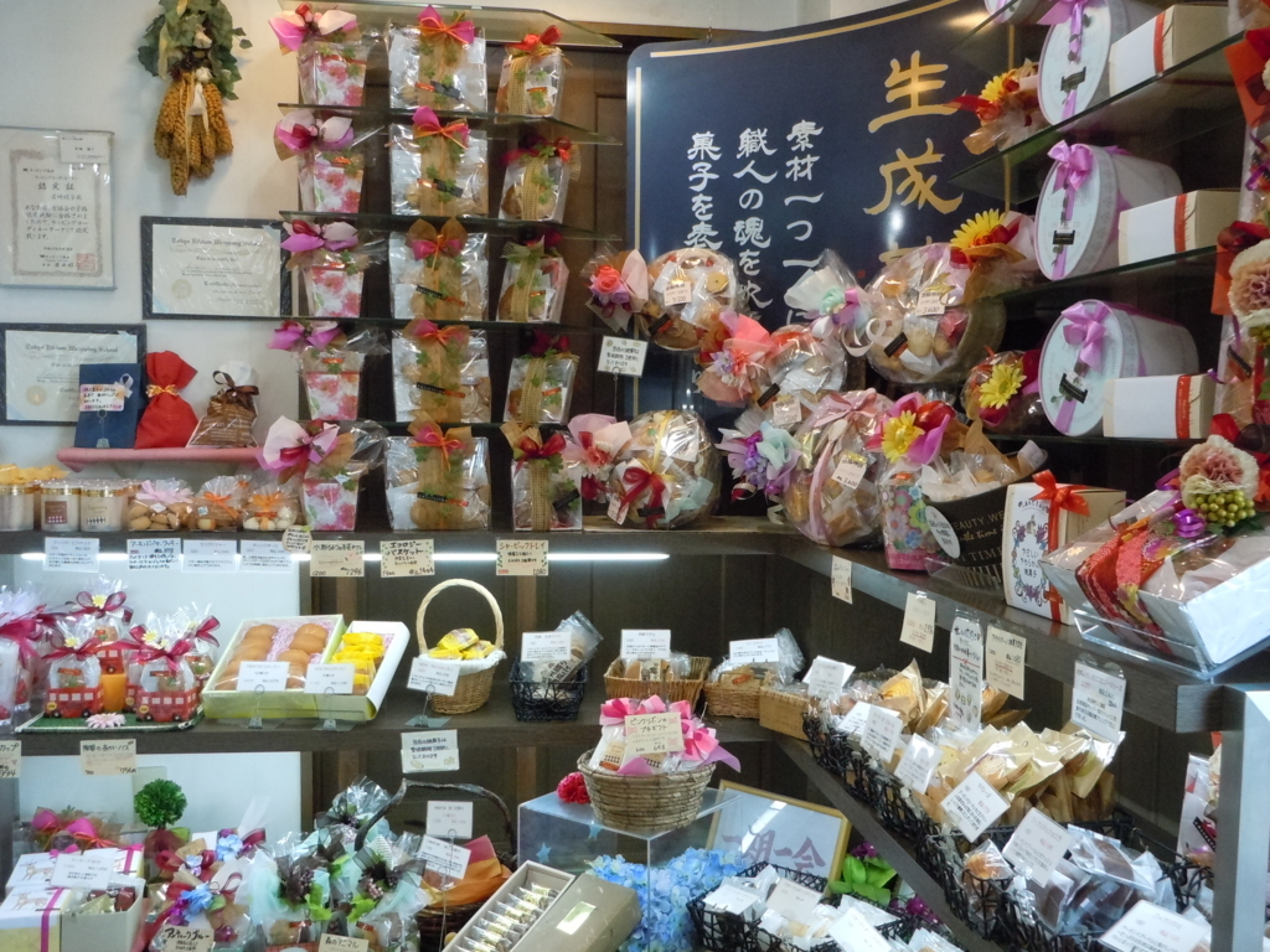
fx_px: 1211
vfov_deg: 42.9
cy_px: 476
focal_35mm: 33
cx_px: 635
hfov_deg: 55.4
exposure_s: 1/125
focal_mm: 5.9
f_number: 4
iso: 500
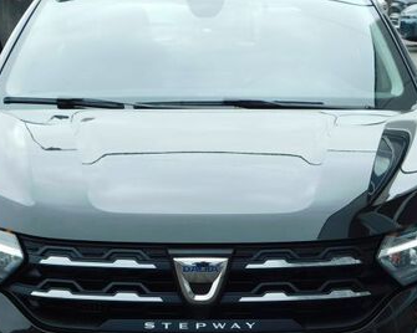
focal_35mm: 105
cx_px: 222
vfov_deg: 14.6
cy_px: 272
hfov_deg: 18.3
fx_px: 1296
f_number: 3.7
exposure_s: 1/100
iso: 125
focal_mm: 8
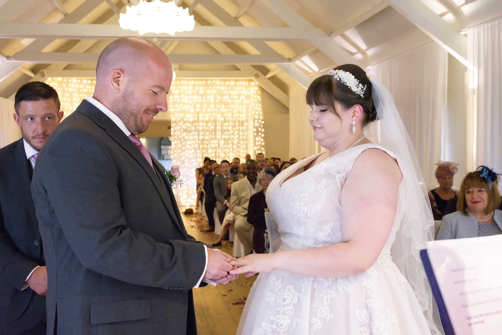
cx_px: 251
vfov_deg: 31.9
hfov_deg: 46.4
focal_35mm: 42
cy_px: 168
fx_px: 586
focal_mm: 28
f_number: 5
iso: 4000
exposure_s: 1/125
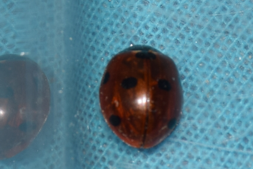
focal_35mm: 183
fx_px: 1286
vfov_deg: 7.5
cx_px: 126
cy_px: 84
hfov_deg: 11.2
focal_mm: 122
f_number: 13
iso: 100
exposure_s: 1/160
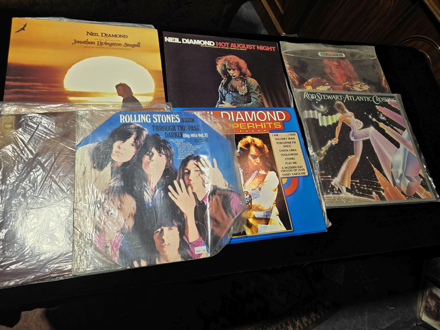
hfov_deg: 73.9
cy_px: 165
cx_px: 220
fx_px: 292
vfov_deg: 58.9
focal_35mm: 23
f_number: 1.7
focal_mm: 6.3
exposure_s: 1/100
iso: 16
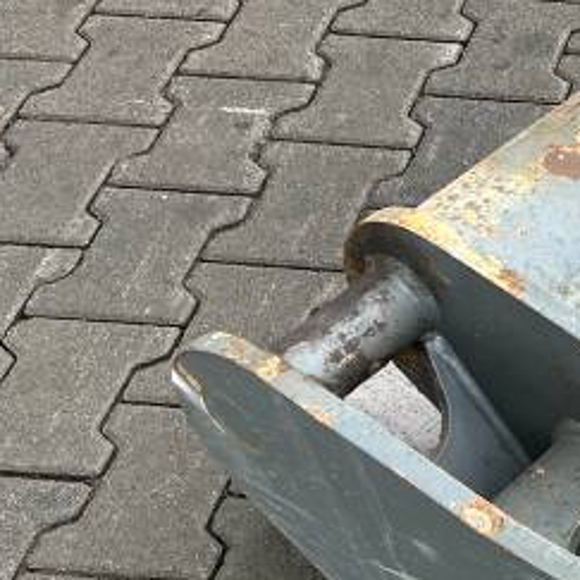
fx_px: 1839
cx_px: 1048
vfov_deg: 17.9
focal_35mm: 97
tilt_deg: -45.1
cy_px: 375
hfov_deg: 15.4
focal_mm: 5.7
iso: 50
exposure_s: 1/324
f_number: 1.5
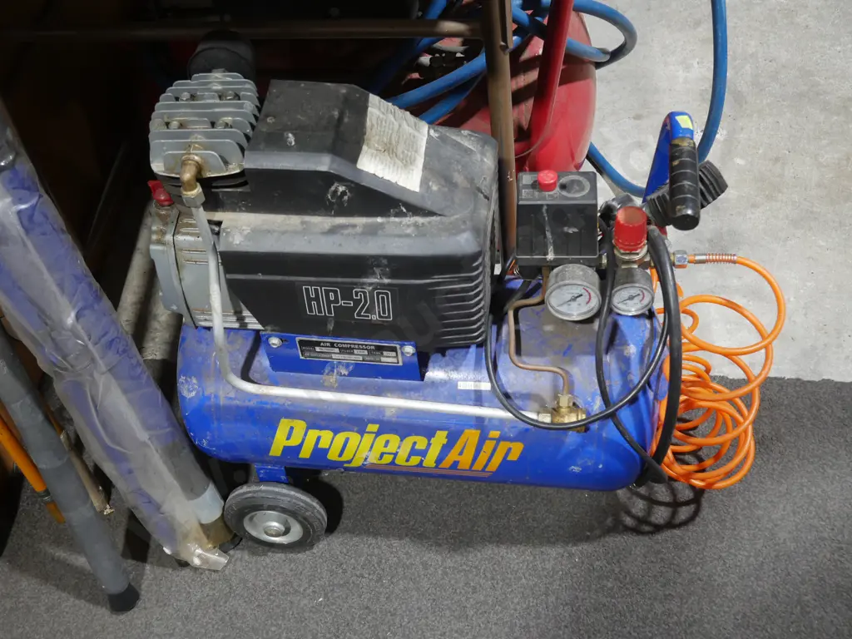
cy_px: 320
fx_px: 1132
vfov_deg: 31.5
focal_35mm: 46
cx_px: 426
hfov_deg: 41.2
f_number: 5.1
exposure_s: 1/60
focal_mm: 23
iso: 800
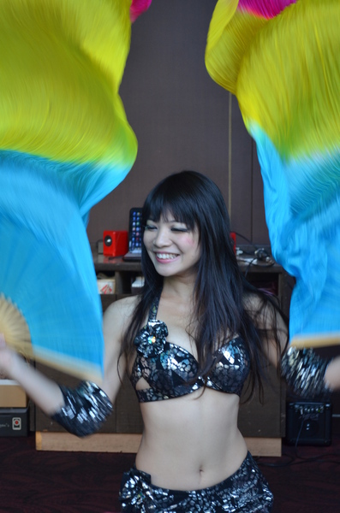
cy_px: 256
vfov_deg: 24.7
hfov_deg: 16.5
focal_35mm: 82
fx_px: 1175
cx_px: 170
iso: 640
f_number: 5.6
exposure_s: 1/100
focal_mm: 55
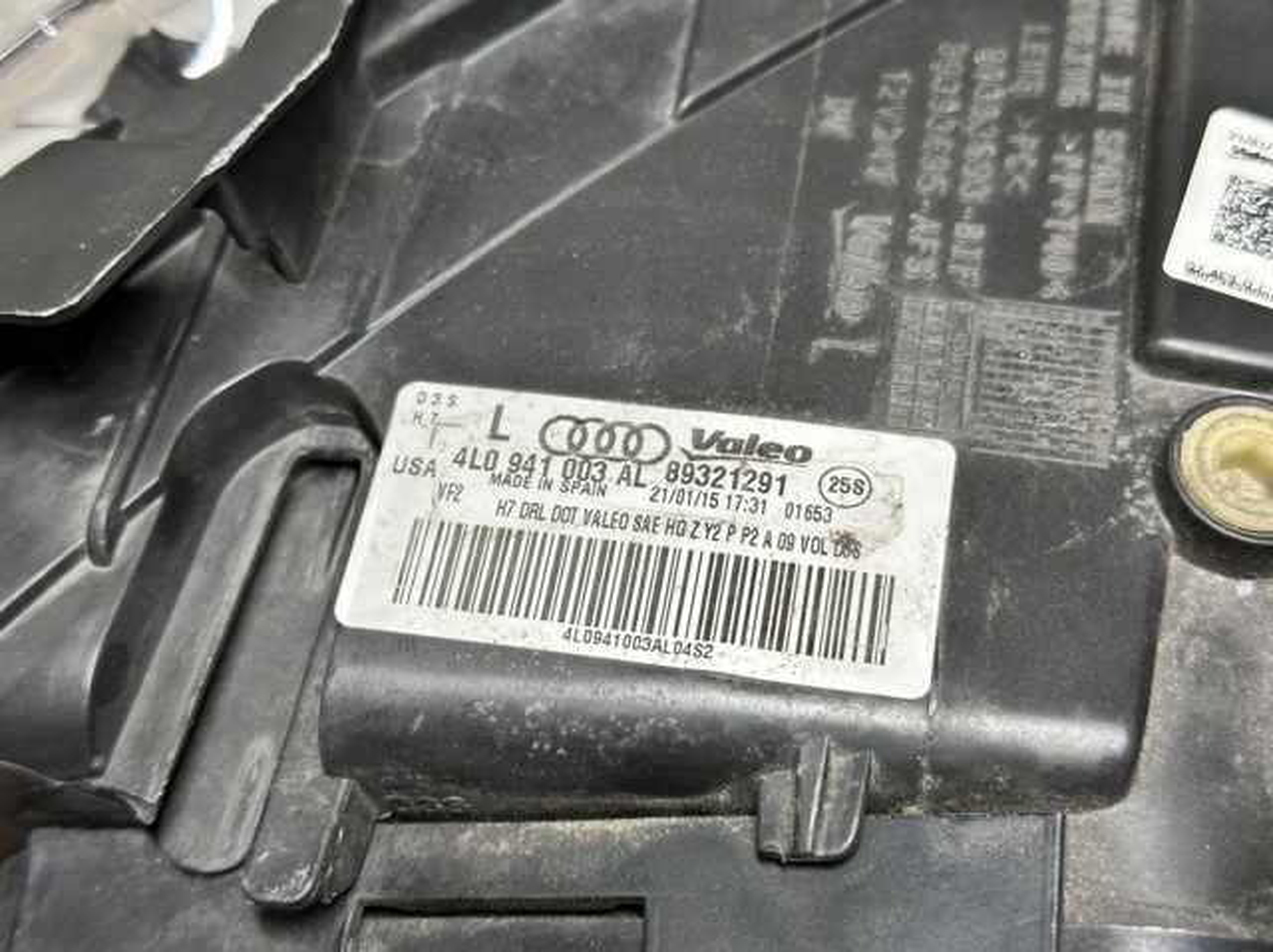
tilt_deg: -49.3
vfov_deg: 30.2
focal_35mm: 48
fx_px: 1764
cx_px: 636
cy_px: 476
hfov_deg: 39.7
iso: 125
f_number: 1.78
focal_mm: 6.86
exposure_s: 1/50
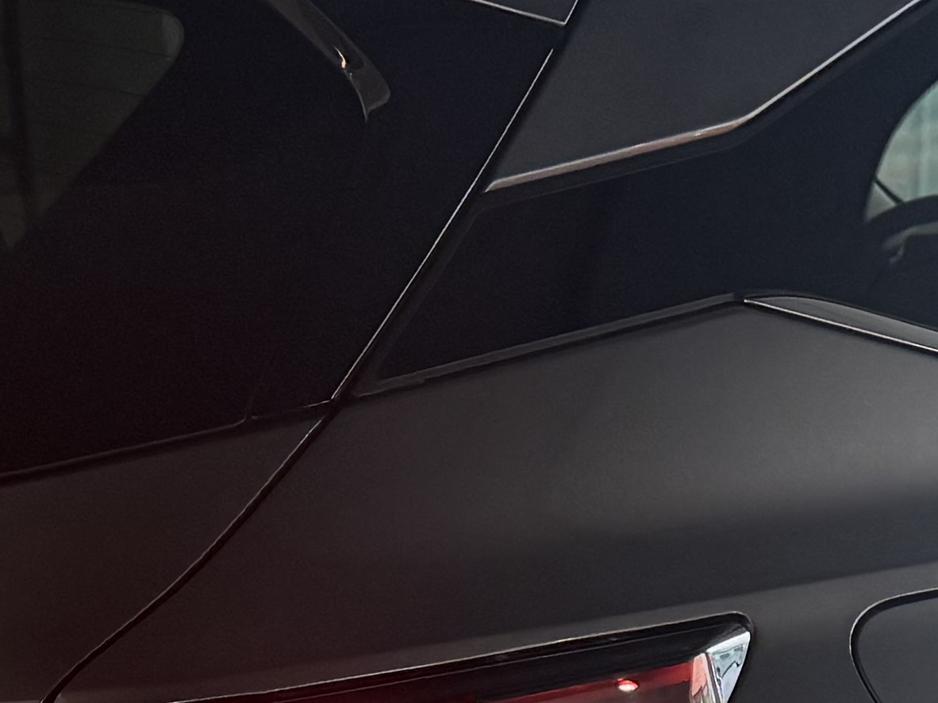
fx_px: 3143
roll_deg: +0.7
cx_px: 506
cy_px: 1020
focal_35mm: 116
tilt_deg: -16.5
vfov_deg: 12.2
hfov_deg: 17.0
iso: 200
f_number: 1.78
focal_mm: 6.76
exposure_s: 1/112
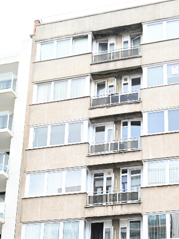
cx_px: 145
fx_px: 338
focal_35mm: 49
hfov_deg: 28.9
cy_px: 258
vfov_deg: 34.1
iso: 100
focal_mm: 22.5
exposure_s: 1/80
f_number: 4.5
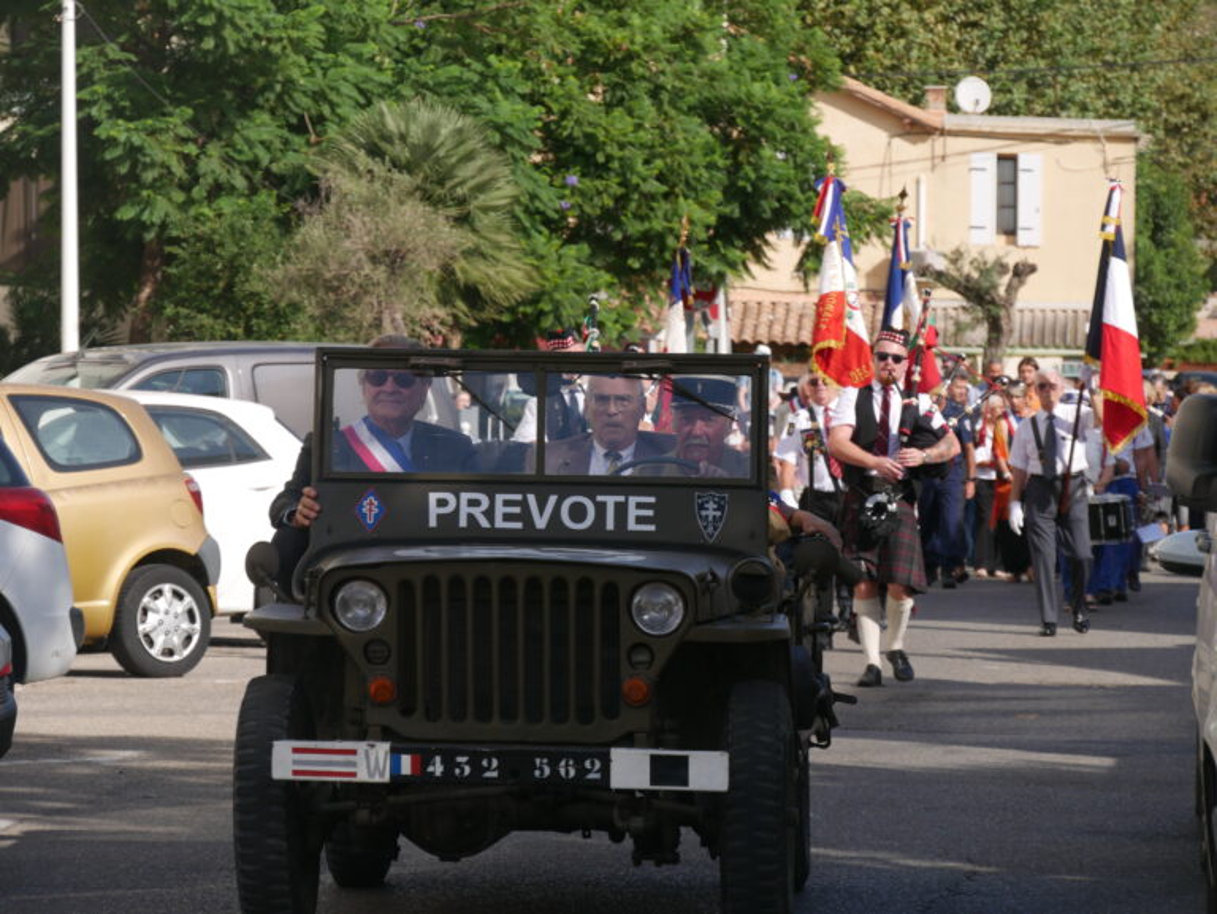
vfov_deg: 8.1
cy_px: 457
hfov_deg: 10.7
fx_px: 6473
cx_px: 608
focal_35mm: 184
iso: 200
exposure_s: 1/500
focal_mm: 92
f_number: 6.3
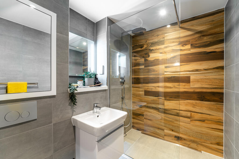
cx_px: 120
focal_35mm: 14
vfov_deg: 81.2
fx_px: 93
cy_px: 80
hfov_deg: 104.2
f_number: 11
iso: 100
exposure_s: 1.3
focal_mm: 14
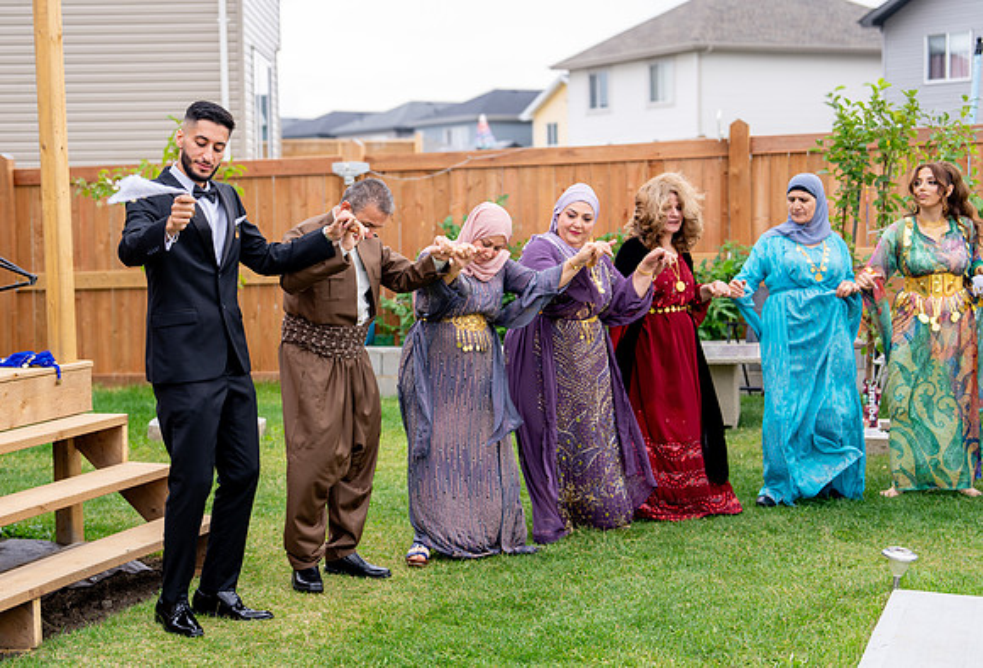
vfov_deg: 23.6
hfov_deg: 34.1
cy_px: 278
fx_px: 1599
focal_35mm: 58
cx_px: 397
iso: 100
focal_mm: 47
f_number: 2.8
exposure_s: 1/400
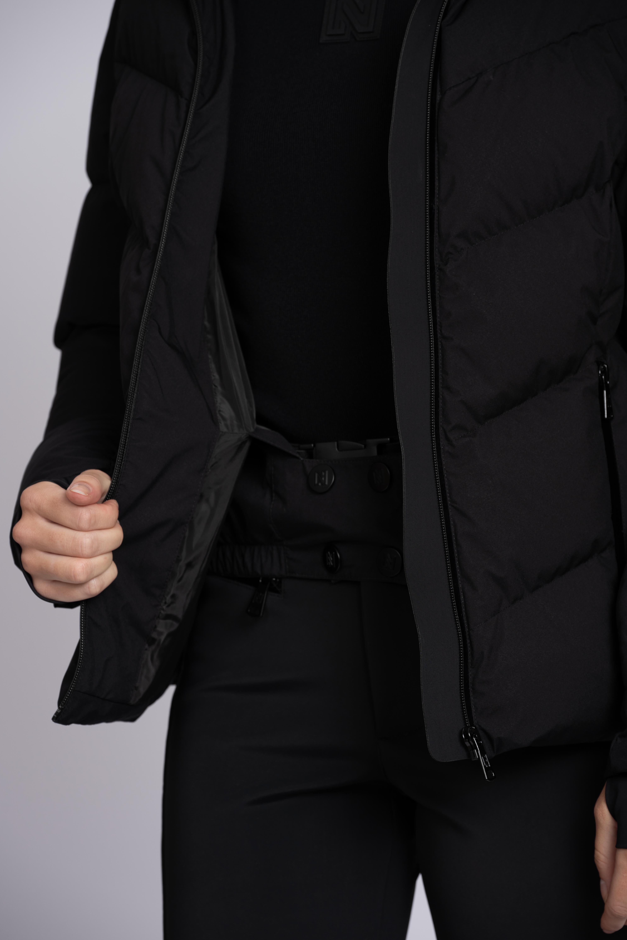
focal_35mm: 121
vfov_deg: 16.9
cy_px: 473
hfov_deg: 11.3
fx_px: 3161
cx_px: 314
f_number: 7.1
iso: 125
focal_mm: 120
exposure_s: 1/200
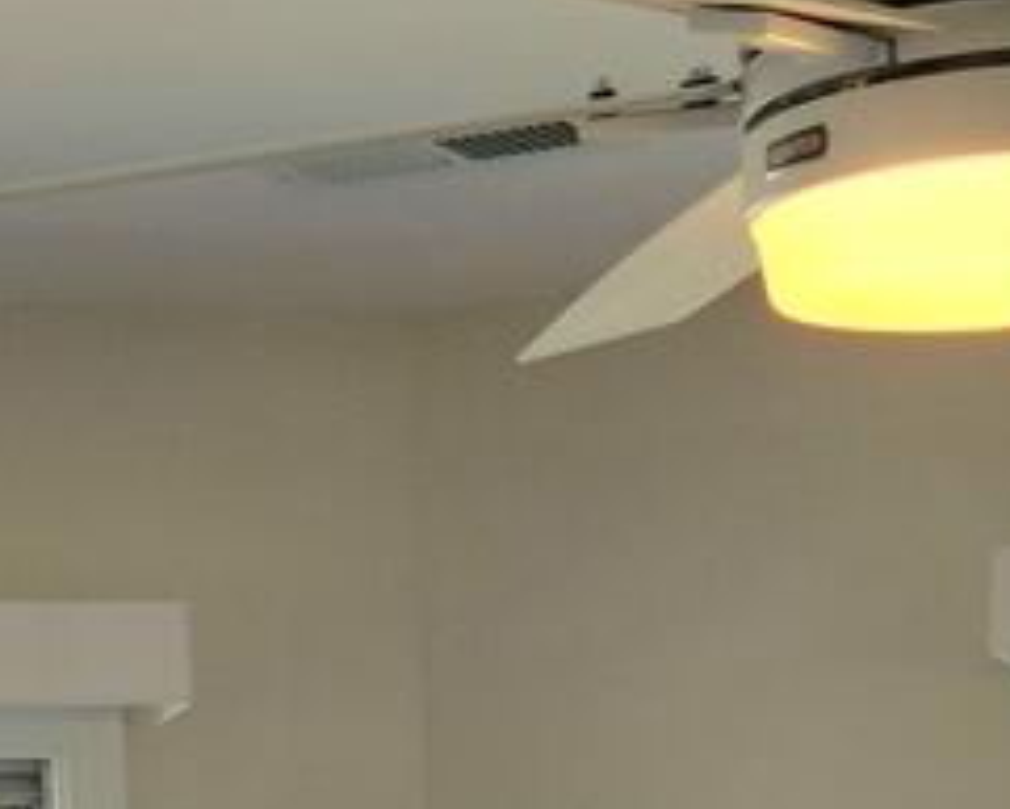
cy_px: 1983
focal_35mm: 134
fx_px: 4007
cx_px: 398
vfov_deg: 10.0
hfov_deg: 14.4
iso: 20
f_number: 1.8
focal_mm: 5.4
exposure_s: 1/161
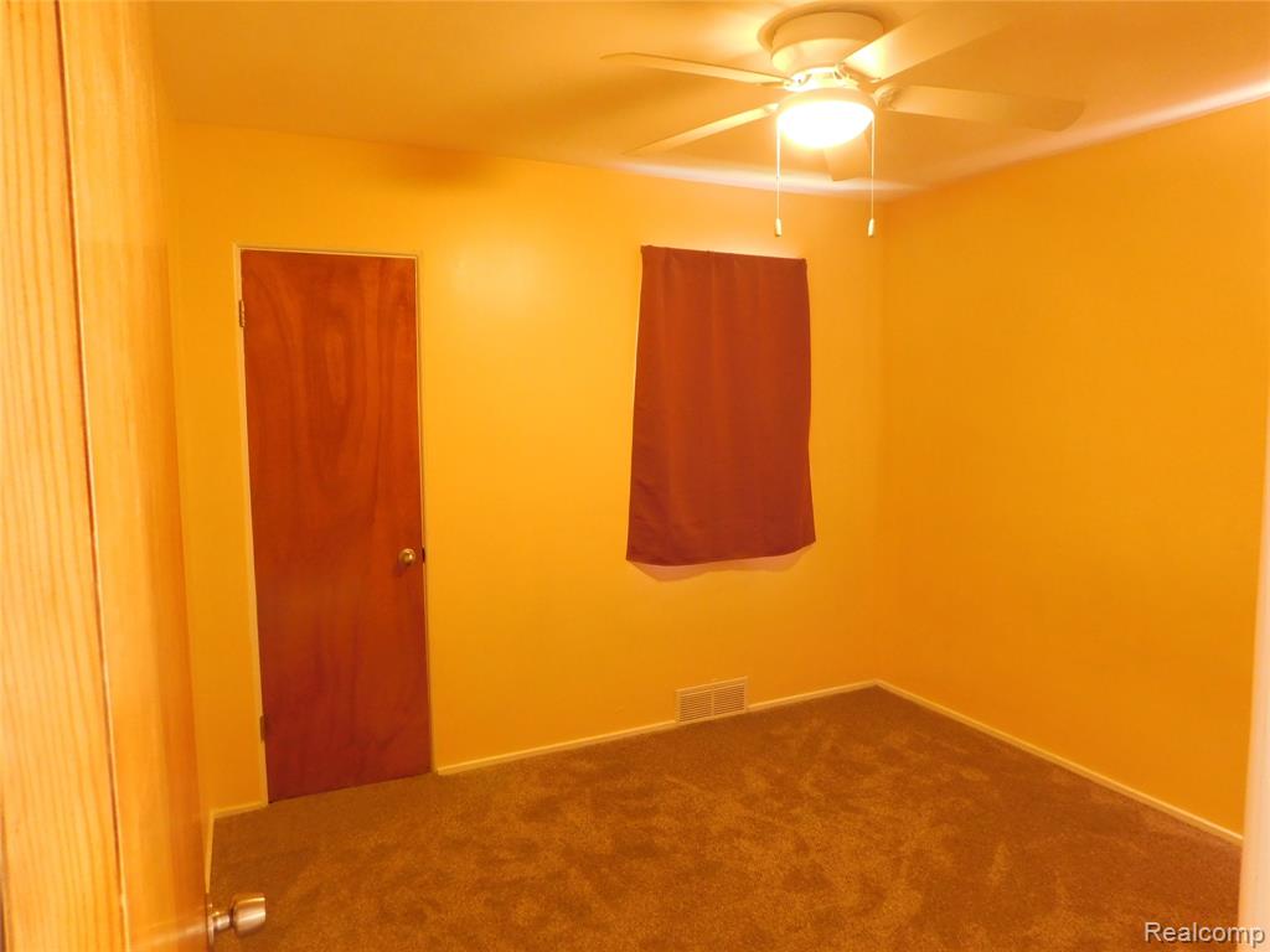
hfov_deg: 73.9
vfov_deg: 58.9
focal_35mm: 23
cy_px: 476
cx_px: 635
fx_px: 844
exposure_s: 1/15
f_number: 3
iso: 400
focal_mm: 4
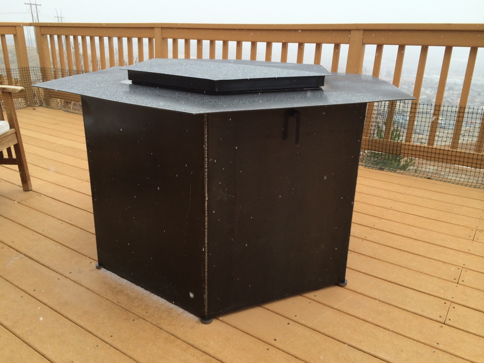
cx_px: 242
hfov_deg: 60.0
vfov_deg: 46.8
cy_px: 182
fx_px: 419
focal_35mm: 30
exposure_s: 1/394
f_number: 2.2
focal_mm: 4.12
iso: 32
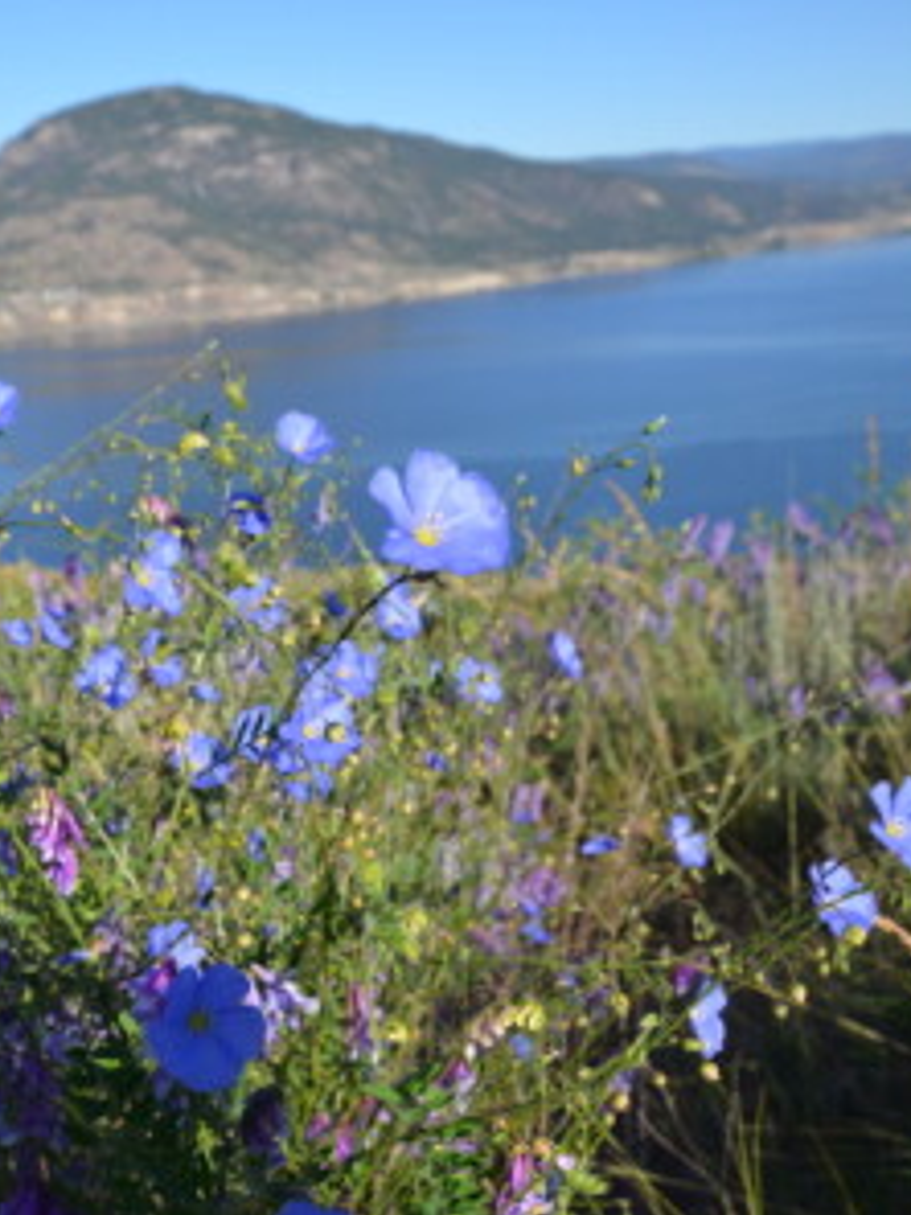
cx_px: 191
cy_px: 603
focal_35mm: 44
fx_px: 1544
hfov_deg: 32.1
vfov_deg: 42.9
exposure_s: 1/250
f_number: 8
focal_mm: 20
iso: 110
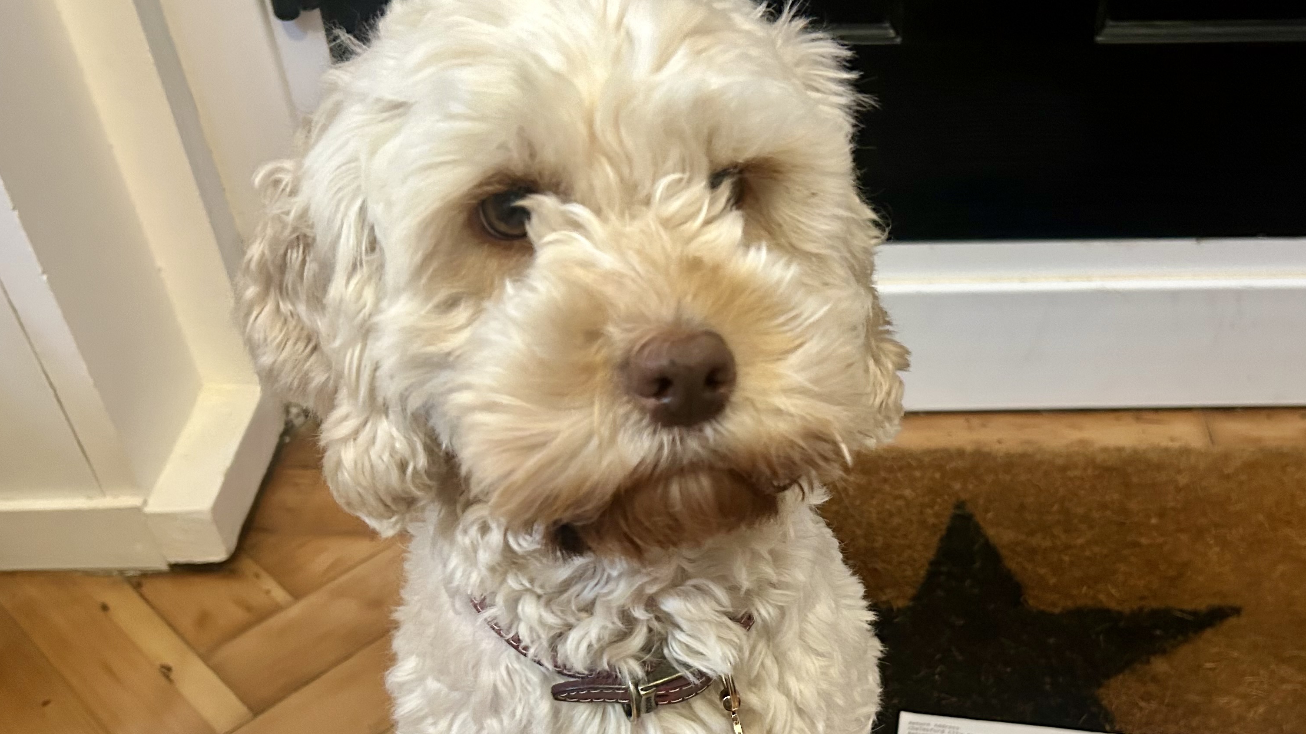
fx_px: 1316
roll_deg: +2.3
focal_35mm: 38
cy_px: 558
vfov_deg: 30.6
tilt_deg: -42.4
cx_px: 760
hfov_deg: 52.5
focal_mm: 5.7
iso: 500
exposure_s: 1/43
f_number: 1.5
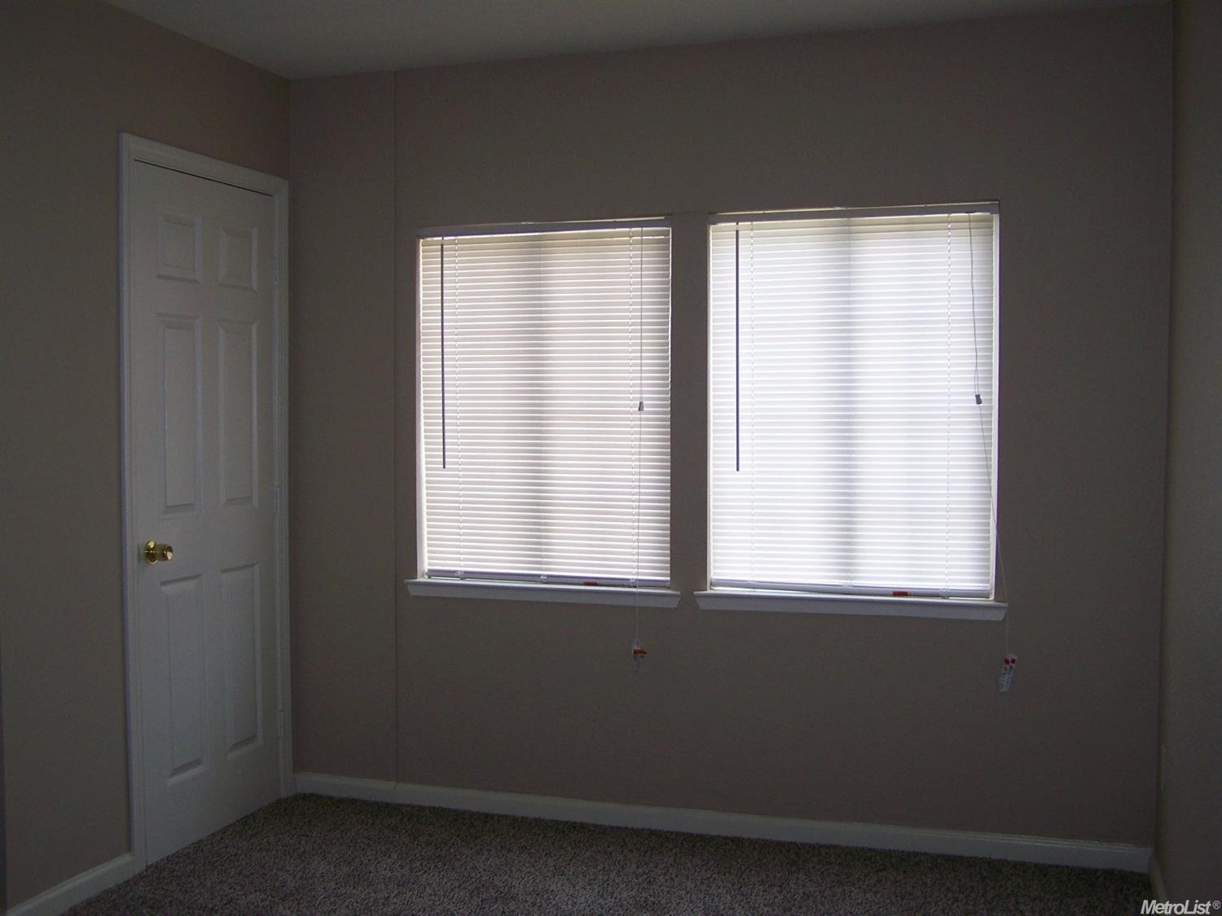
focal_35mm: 38
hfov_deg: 49.0
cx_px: 611
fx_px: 1341
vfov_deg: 37.7
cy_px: 458
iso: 80
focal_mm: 6.3
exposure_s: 1/60
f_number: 2.8
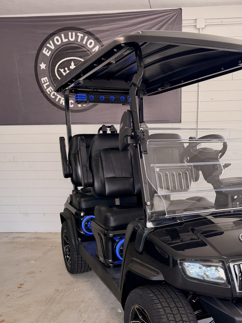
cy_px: 246
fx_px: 345
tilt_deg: -15.4
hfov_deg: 38.3
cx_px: 156
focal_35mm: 37
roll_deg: +1.2
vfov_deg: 48.1
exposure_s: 1/169
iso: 100
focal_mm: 6.76
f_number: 1.78
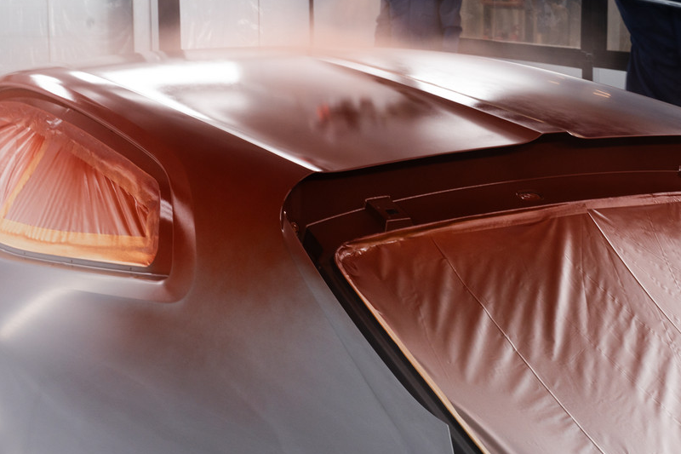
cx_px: 462
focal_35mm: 63
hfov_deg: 31.6
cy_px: 137
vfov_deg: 21.4
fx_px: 1191
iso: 800
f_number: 10
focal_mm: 42
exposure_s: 1/15
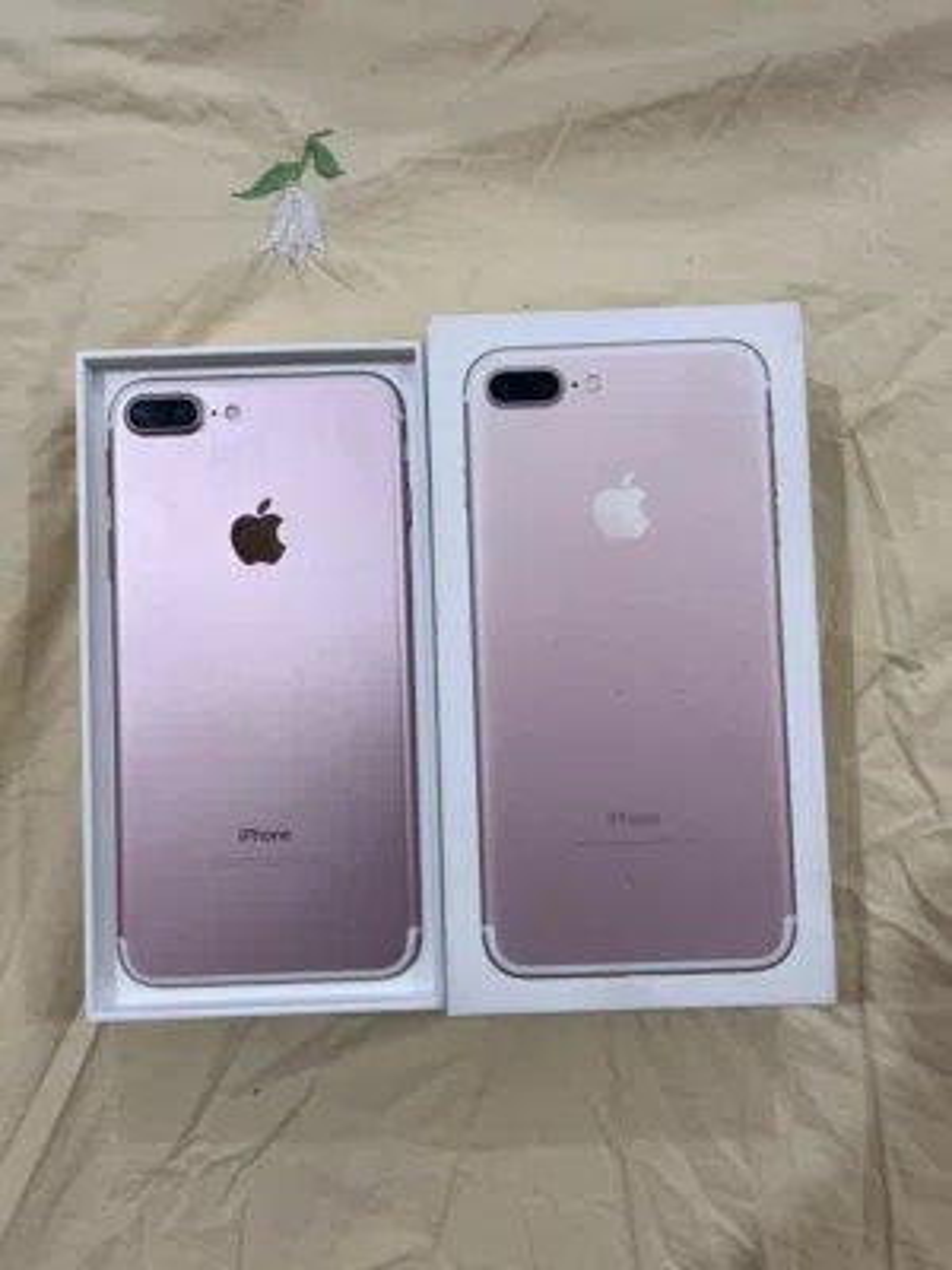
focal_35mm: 26
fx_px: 953
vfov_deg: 67.3
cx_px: 476
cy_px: 635
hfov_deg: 53.1
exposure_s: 1/50
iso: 100
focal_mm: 5.1
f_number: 1.6
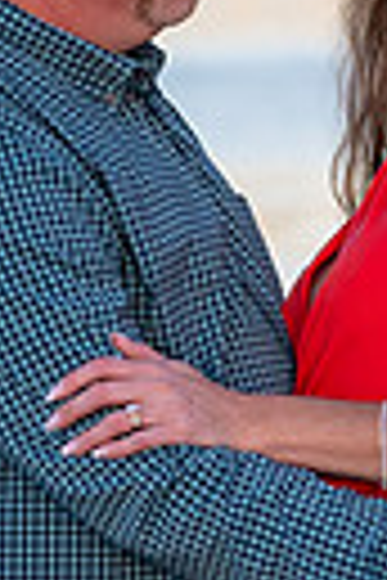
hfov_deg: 2.8
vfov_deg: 4.2
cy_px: 323
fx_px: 7852
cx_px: 420
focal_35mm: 487
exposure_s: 1/6400
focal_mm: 70
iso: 640
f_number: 2.8
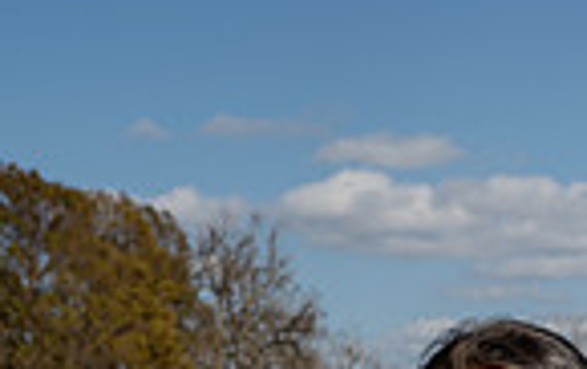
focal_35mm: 155
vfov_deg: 7.9
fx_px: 2483
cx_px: 401
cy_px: 868
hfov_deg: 13.5
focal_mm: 49
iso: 64
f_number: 8
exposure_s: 1/250
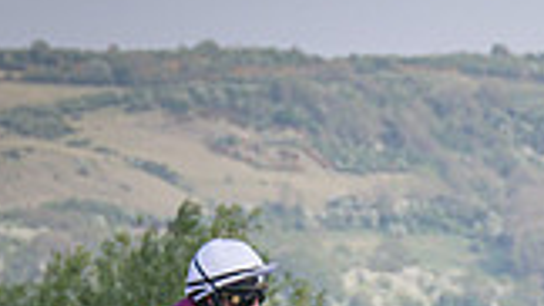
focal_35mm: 644
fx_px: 9286
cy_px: 676
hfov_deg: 3.4
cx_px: 624
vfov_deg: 1.9
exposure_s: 1/2500
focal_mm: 98
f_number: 4
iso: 400
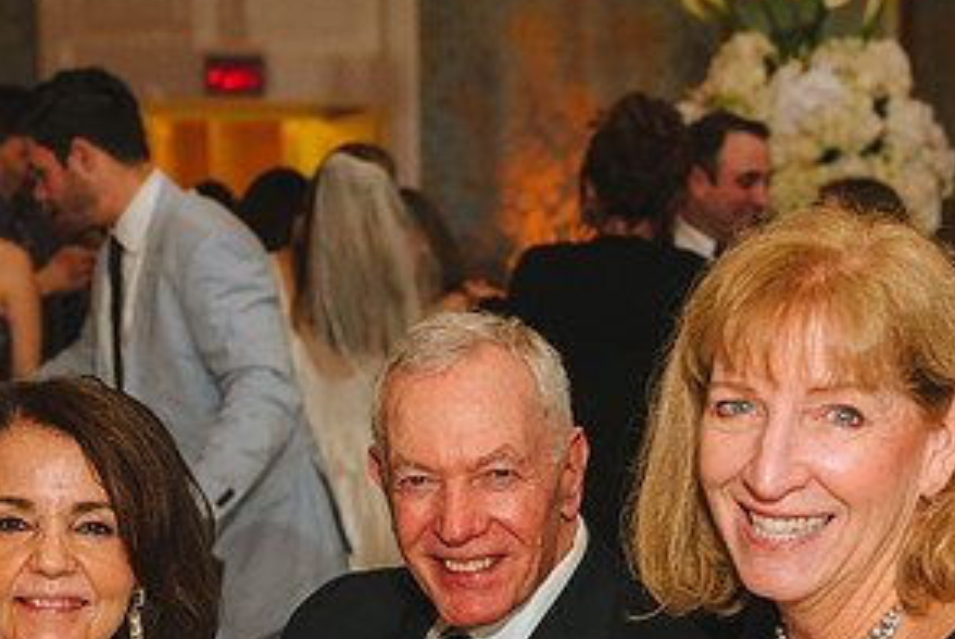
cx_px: 450
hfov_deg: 23.4
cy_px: 608
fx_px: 2310
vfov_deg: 15.5
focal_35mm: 87
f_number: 4
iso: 3200
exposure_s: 1/160
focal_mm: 44
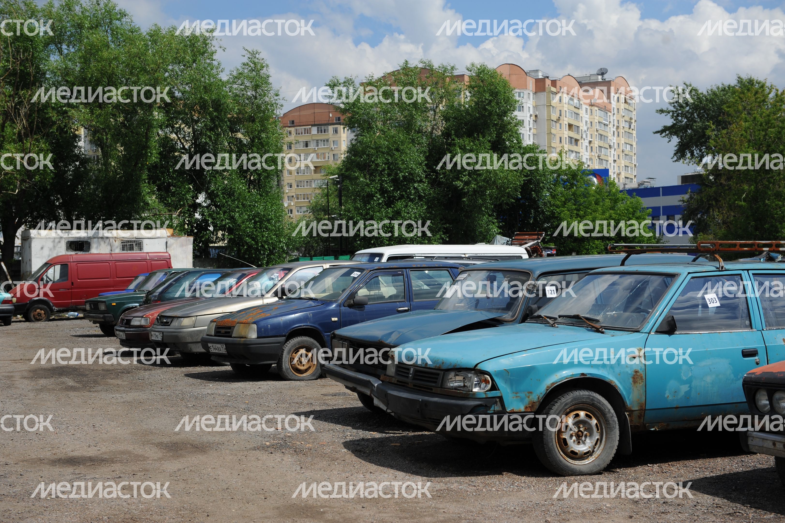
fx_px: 1199
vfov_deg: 24.6
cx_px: 392
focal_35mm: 55
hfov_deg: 36.3
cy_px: 262
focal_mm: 55
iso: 250
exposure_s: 1/2000
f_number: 5.6
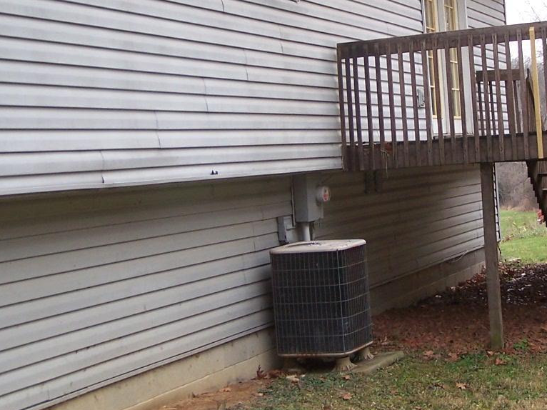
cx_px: 404
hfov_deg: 25.1
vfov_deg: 19.1
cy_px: 141
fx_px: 1216
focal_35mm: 77
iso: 80
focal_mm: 6.3
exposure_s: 1/160
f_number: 2.8
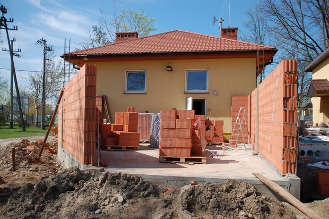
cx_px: 164
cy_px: 110
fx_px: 301
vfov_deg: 39.9
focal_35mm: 33
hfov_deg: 57.3
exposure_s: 1/1600
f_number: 3.8
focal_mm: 22
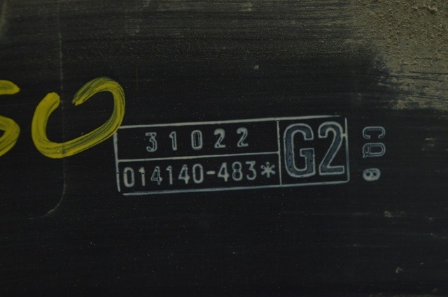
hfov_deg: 26.0
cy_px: 148
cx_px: 224
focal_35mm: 78
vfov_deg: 17.4
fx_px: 969
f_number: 5.6
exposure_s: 1/40
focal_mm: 52
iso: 400
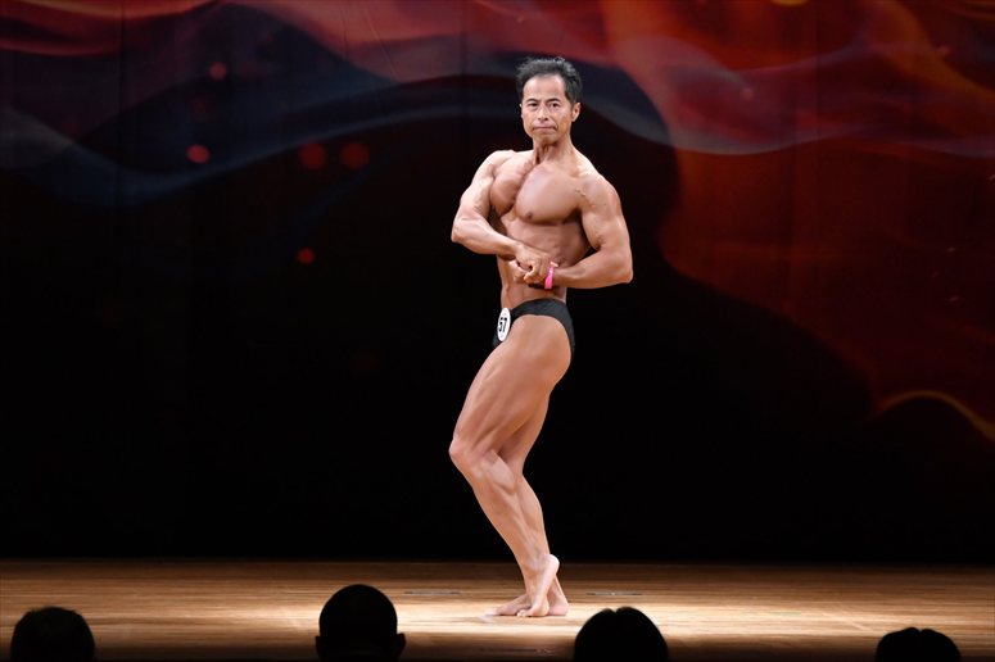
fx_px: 6630
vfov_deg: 5.7
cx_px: 498
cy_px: 331
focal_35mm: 240
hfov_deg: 8.6
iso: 4000
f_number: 5.6
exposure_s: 1/400
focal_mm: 160
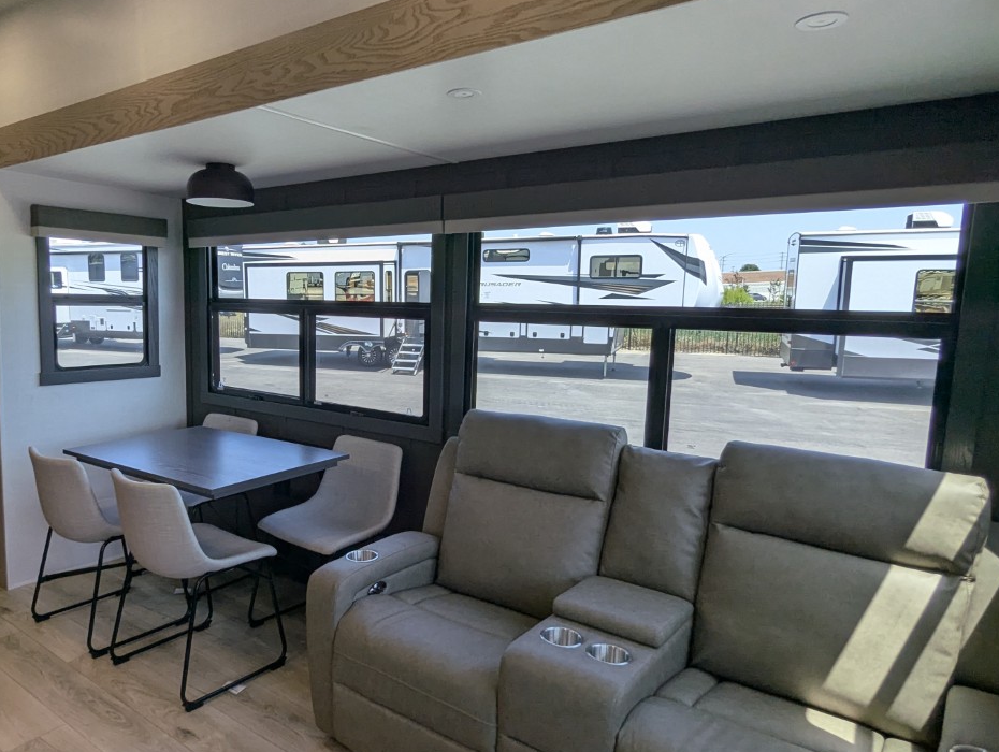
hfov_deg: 70.2
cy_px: 385
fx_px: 694
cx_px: 368
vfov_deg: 56.9
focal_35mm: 24
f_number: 2.2
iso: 51
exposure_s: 1/198
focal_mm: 2.35
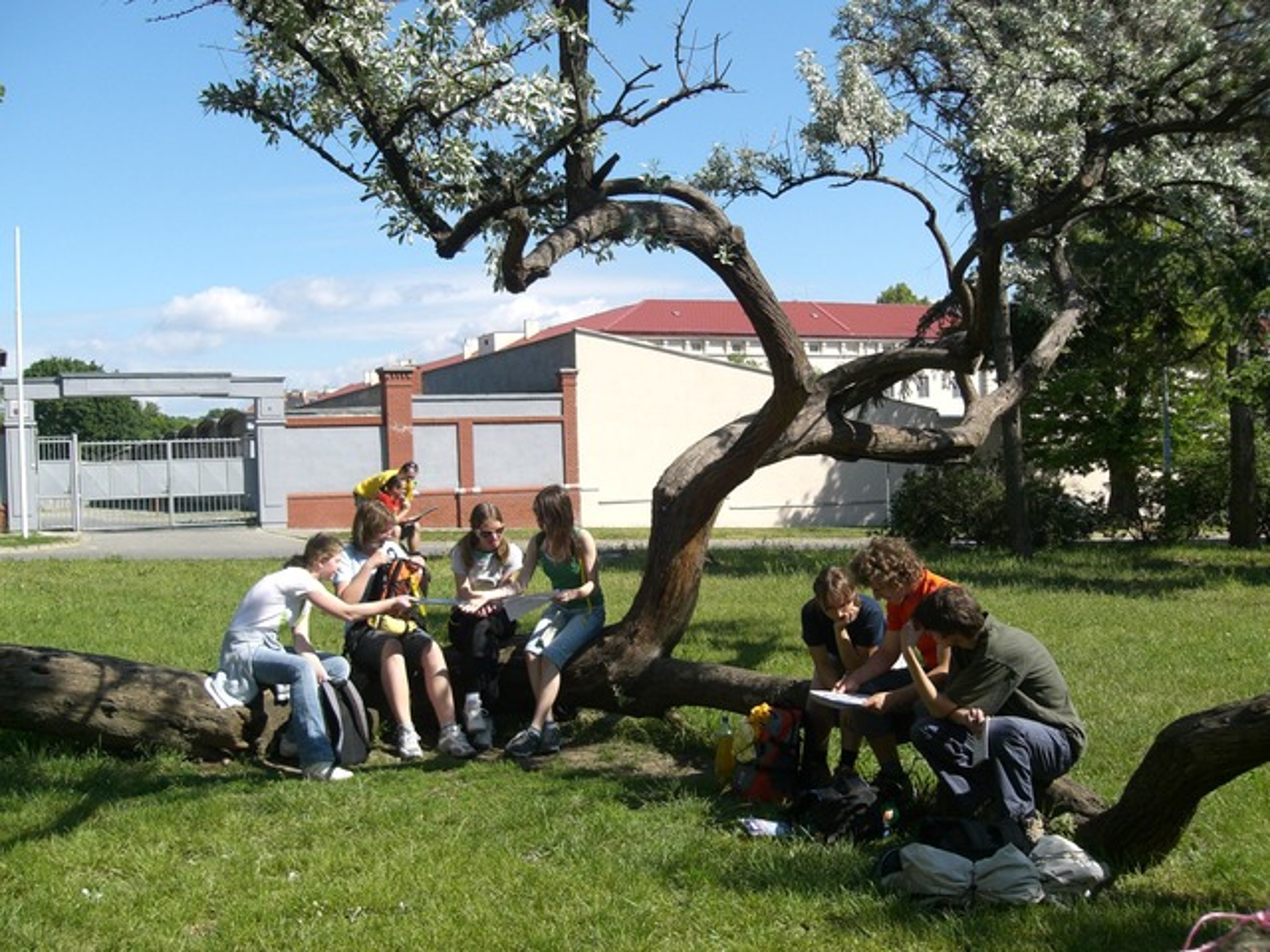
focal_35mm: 38
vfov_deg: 37.7
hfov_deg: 49.0
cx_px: 635
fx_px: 1394
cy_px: 476
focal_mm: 6.3
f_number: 3.1
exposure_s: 1/800
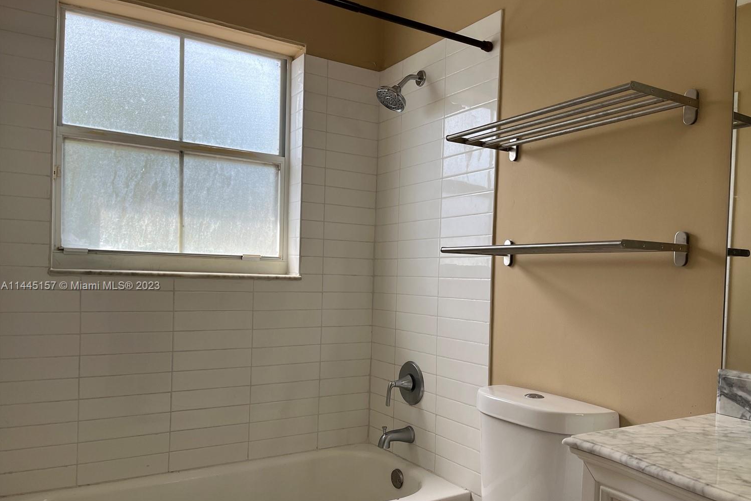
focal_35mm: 29
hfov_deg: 63.6
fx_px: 605
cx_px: 402
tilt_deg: -2.5
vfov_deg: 44.8
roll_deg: -1.8
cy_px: 287
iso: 50
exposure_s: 1/366
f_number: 1.6
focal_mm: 5.1
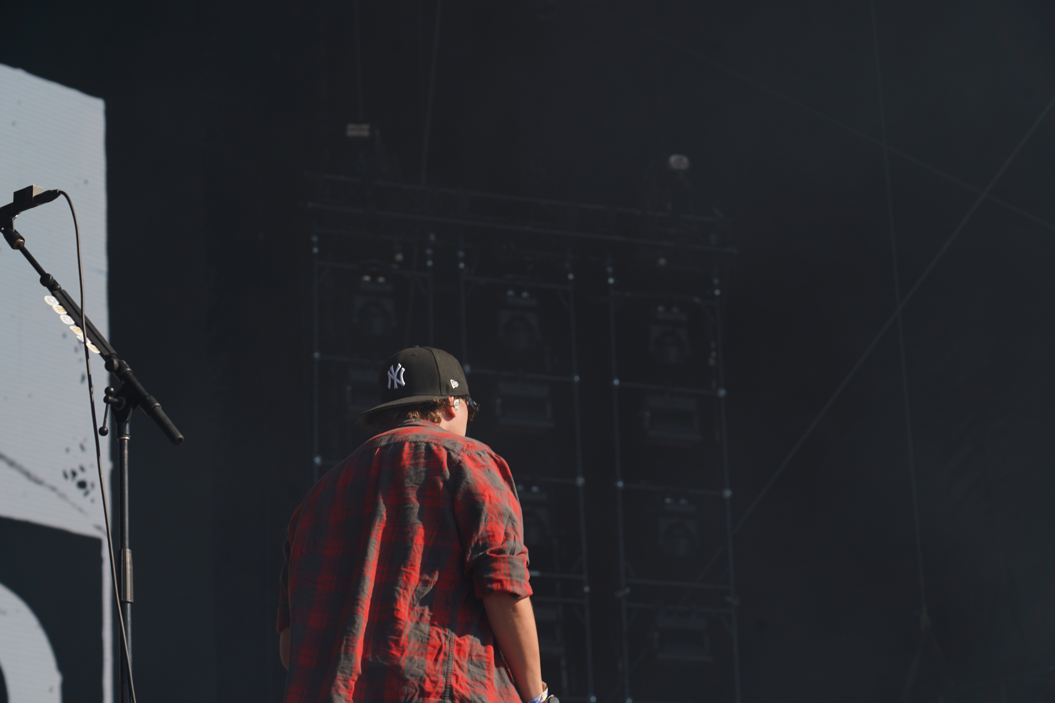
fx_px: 3077
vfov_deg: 13.0
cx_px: 528
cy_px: 352
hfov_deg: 19.5
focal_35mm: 105
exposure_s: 1/400
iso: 100
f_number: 7.1
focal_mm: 105
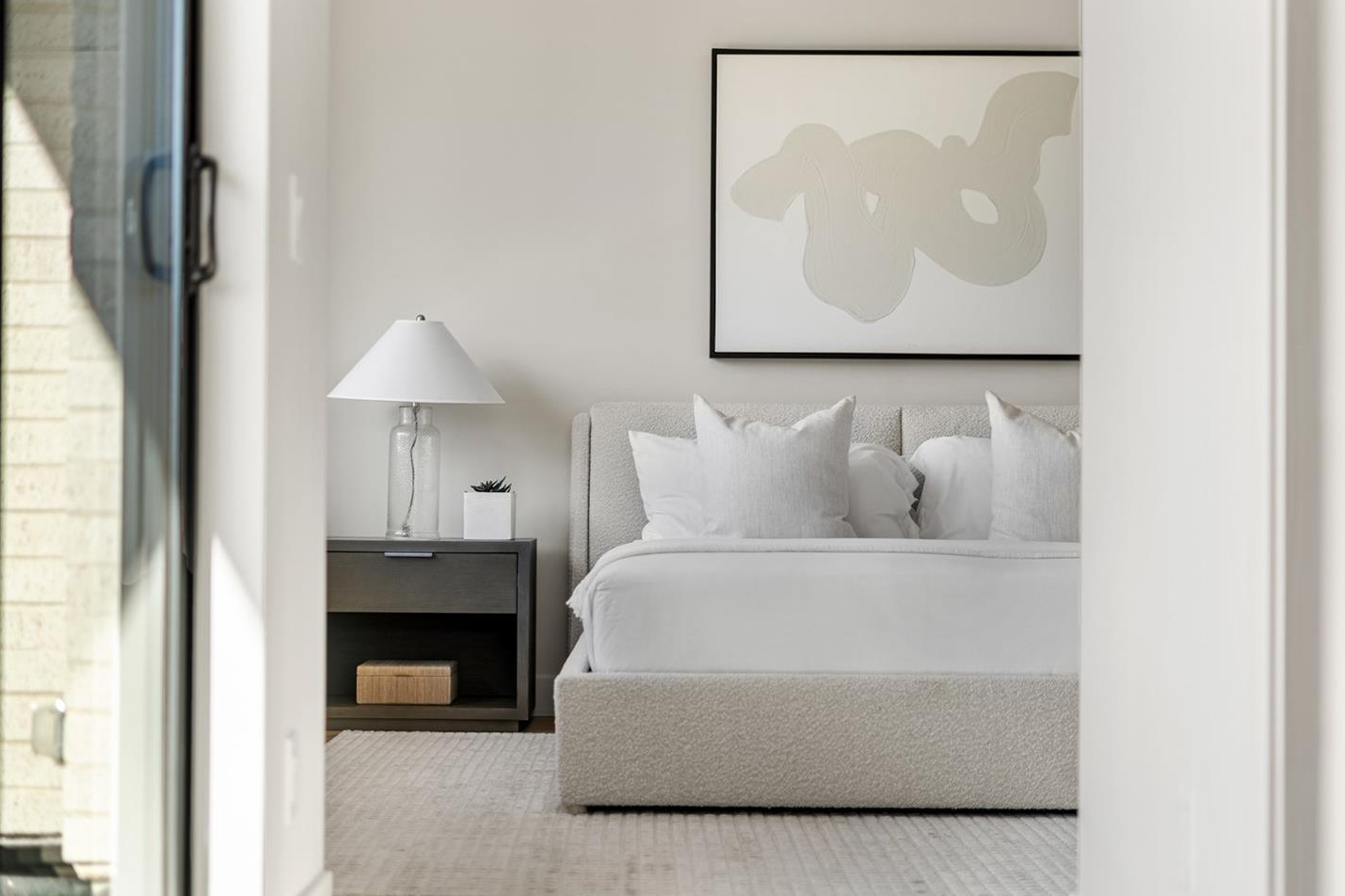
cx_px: 648
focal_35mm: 56
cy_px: 474
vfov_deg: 24.2
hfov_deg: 35.6
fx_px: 2092
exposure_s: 1/500
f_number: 1.8
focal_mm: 50
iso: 200
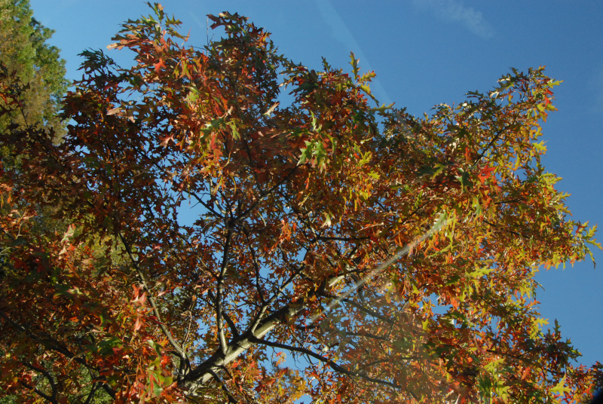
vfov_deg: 37.0
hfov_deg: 53.1
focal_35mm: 36
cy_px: 202
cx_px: 302
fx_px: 604
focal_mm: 24
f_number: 7.1
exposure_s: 1/200
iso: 800
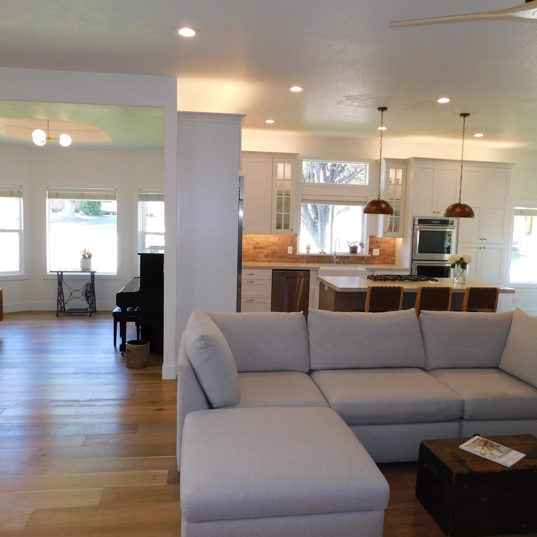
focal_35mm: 28
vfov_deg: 57.3
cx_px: 275
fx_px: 491
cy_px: 264
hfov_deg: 57.3
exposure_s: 1/50
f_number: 3
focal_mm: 4
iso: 125
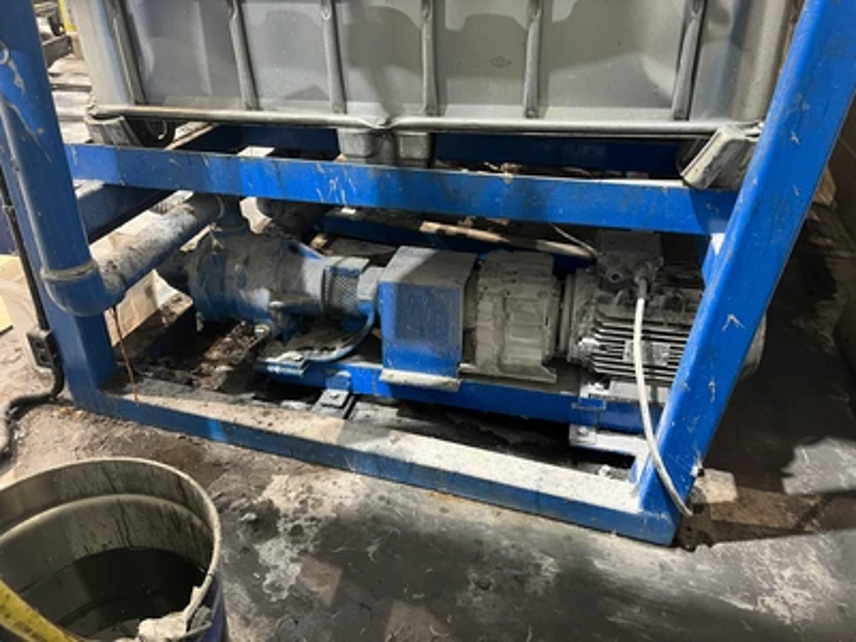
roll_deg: -4.3
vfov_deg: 53.1
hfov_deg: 67.3
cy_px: 321
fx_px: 643
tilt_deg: -34.0
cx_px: 428
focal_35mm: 26
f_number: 1.6
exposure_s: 1/33
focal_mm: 5.1
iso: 400
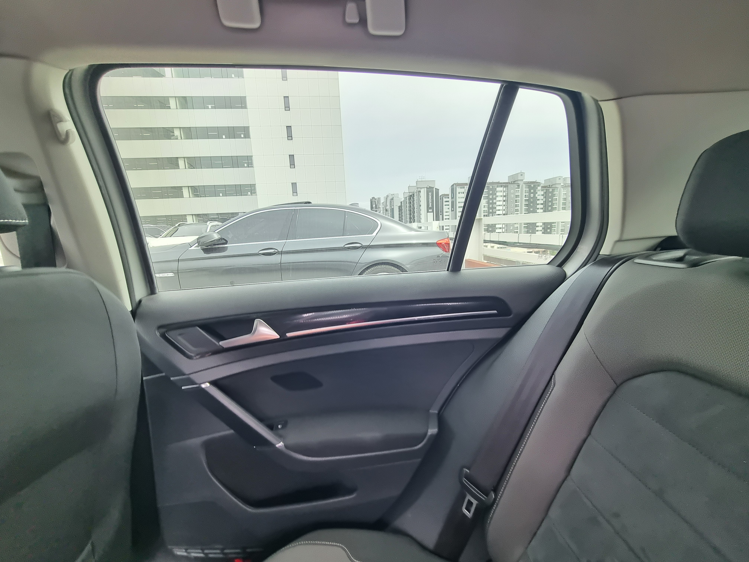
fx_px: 281
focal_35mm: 13
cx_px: 374
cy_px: 281
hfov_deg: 106.2
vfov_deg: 89.9
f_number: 2.2
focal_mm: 2.2
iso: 100
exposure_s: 1/120
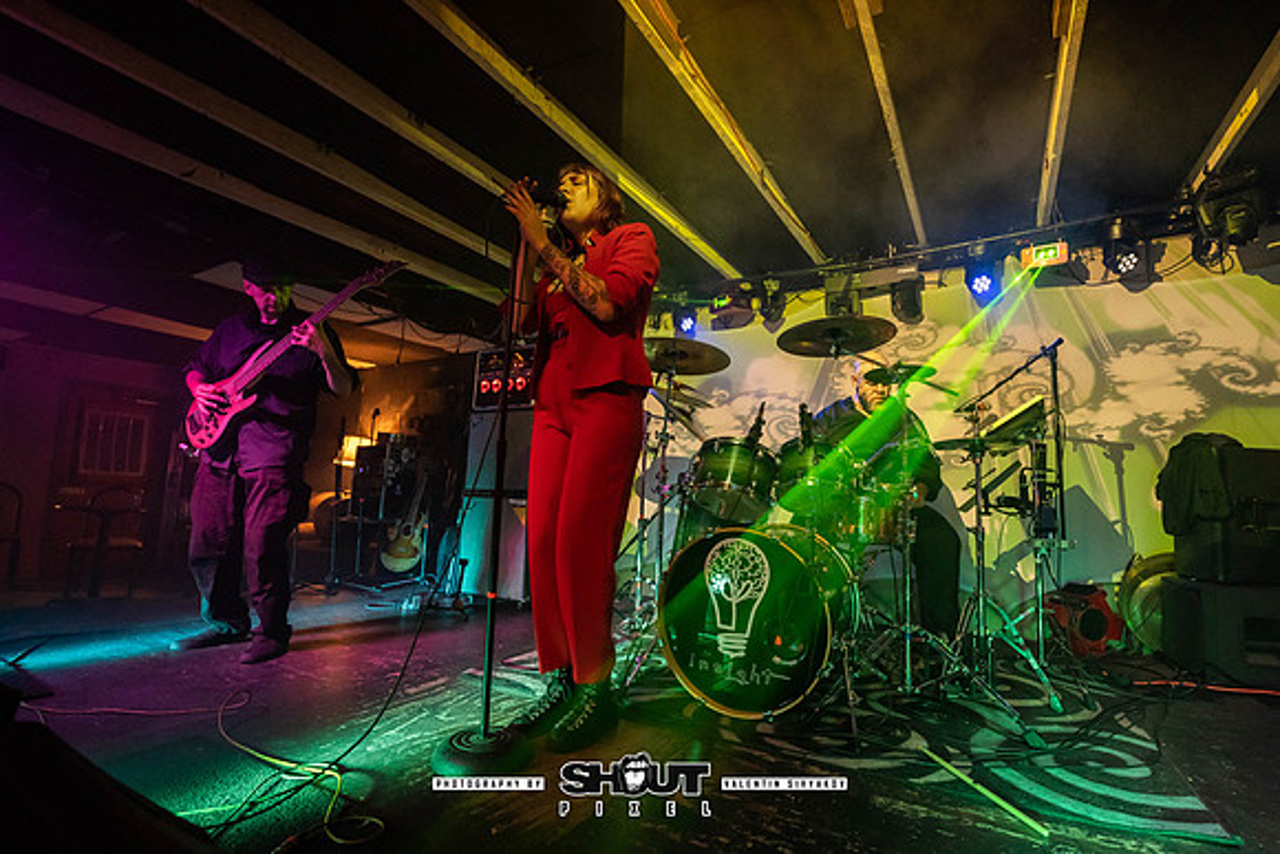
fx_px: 573
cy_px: 444
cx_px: 687
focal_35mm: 16
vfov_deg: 73.3
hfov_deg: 96.1
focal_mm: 14.6
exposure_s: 1/250
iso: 3200
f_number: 2.8
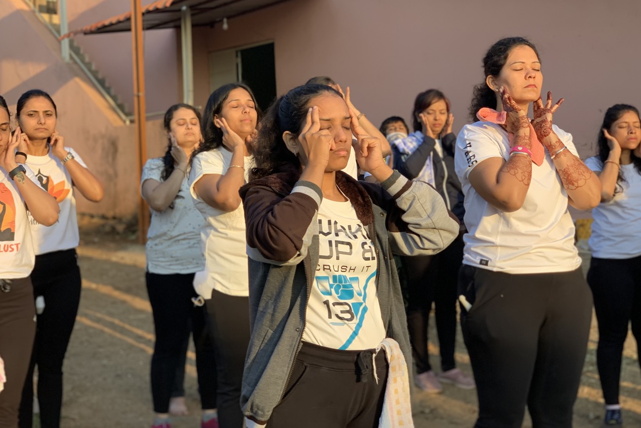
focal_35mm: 58
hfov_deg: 34.5
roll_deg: +2.5
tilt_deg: +3.1
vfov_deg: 23.4
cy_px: 178
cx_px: 302
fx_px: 1033
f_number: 2.4
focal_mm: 6
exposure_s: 1/122
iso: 16
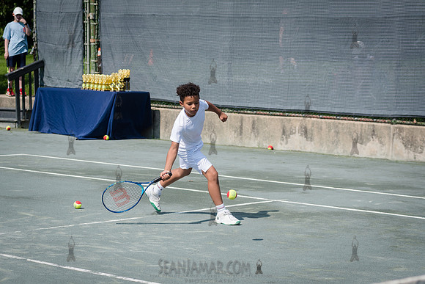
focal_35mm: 114
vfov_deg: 12.1
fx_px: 1341
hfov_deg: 18.0
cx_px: 225
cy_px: 129
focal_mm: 92
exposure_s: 1/2000
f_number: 4.5
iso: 250
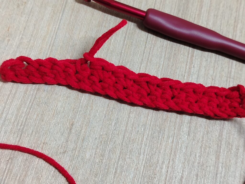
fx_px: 340
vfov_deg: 30.3
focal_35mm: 48
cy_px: 92
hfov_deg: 39.6
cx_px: 122
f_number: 1.75
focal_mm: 5.25
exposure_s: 1/50
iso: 775
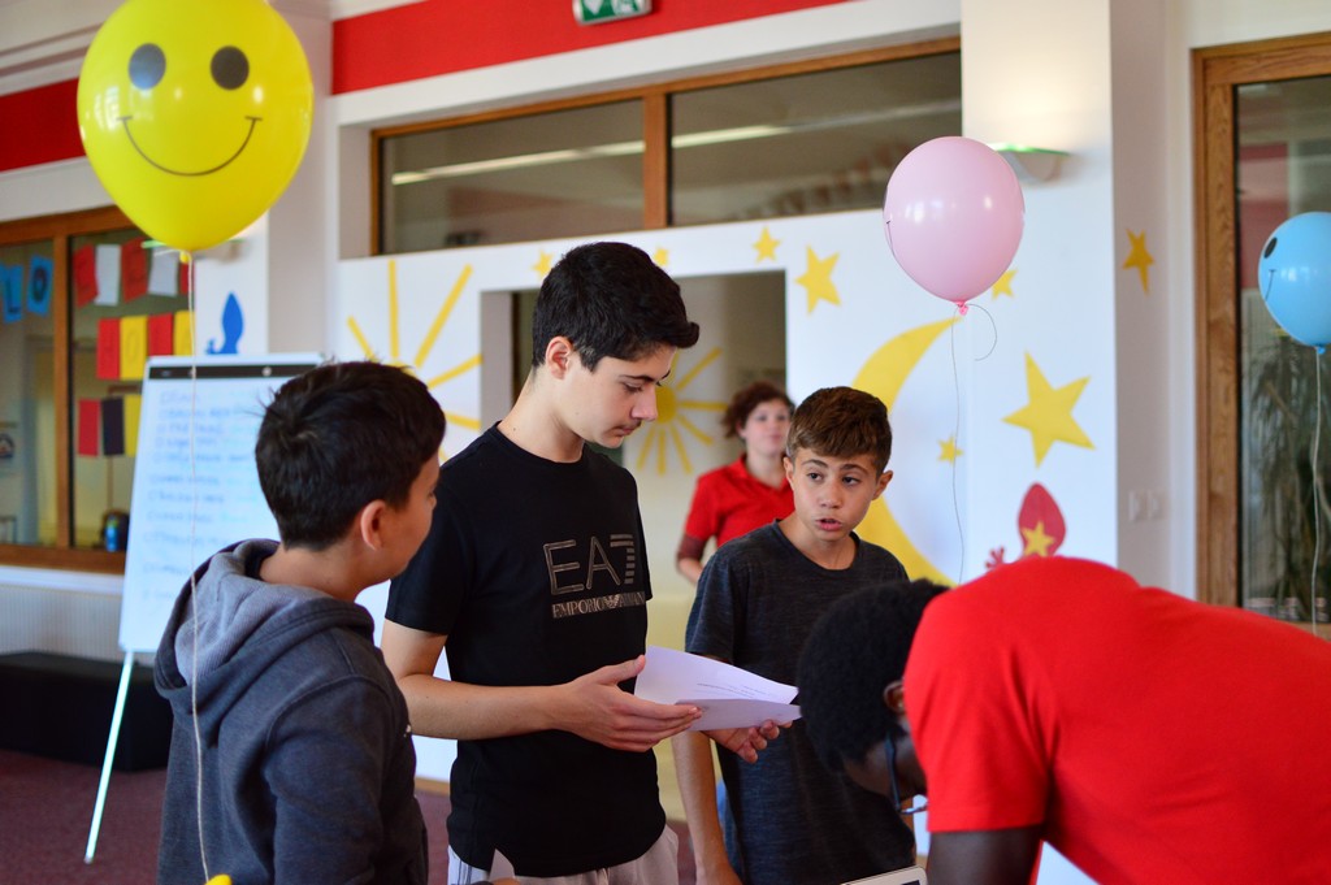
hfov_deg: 37.9
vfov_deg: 25.7
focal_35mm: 52
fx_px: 1939
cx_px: 666
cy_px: 442
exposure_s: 1/500
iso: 800
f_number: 1.8
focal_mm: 35
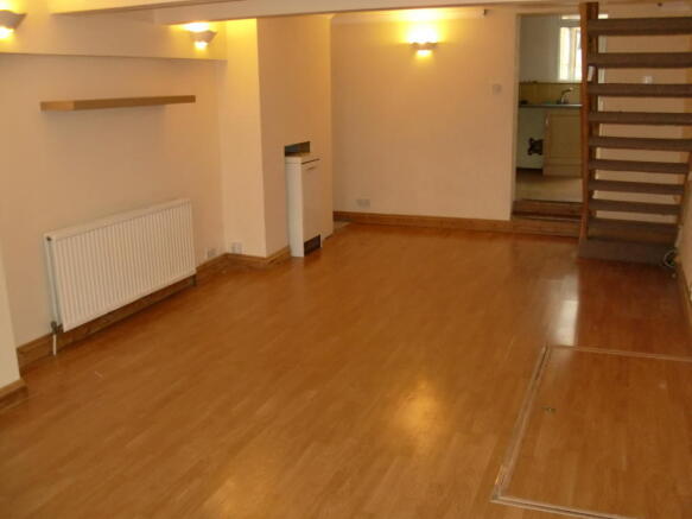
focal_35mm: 36
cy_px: 260
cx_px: 346
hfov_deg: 51.4
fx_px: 720
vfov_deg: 39.6
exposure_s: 1/30
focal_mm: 6.3
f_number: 2.8
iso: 400
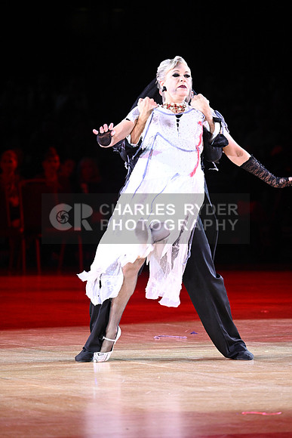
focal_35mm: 250
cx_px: 146
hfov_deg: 5.5
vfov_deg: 8.2
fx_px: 3040
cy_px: 219
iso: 3200
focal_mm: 250
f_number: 5
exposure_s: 1/320
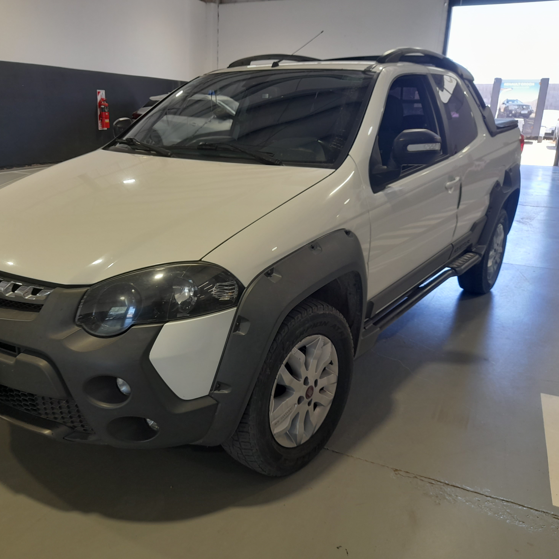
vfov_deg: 54.0
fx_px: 548
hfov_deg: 53.7
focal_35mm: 30
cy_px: 275
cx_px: 225
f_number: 2
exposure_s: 1/50
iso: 50
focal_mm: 4.6
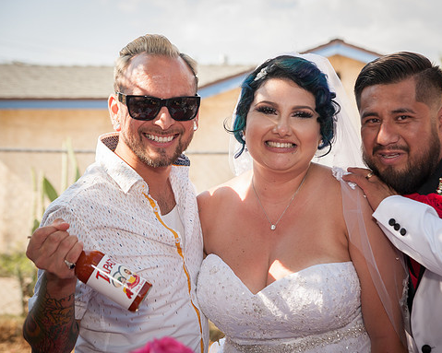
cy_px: 177
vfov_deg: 20.4
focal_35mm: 75
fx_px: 981
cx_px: 248
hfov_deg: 25.4
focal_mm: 66
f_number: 5
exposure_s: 1/400
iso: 200
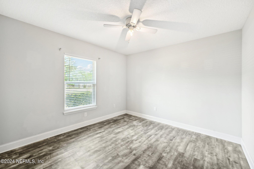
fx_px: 99
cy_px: 84
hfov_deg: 104.3
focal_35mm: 14
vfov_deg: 81.1
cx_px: 127
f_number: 8
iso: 400
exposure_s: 1/6
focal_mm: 14
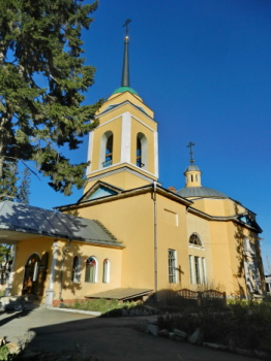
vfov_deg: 69.4
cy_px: 180
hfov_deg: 54.8
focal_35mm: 25
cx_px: 136
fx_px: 261
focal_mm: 4.5
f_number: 7
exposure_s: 1/640
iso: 160
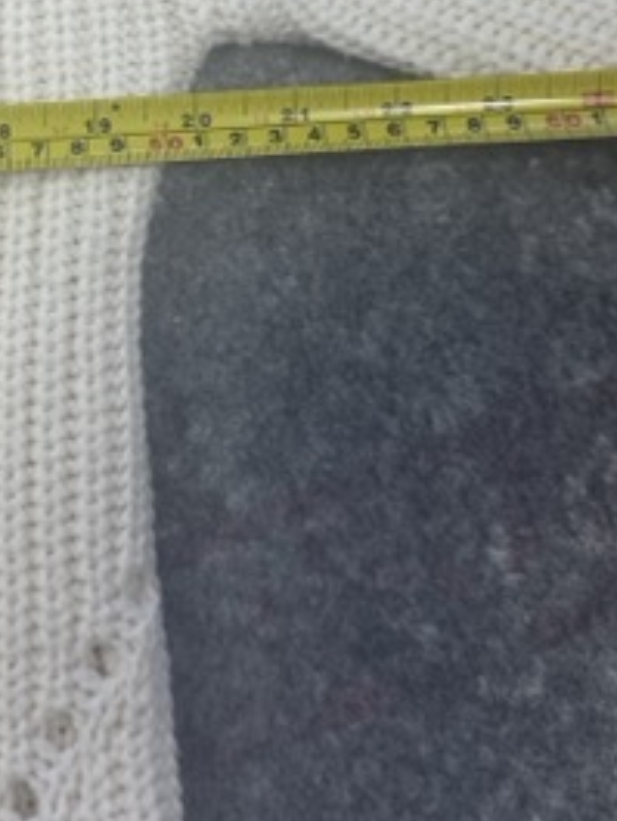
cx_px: 74
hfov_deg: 24.6
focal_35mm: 58
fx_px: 1377
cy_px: 155
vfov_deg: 32.2
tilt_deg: -61.6
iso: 64
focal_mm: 6.76
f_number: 1.78
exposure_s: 1/258
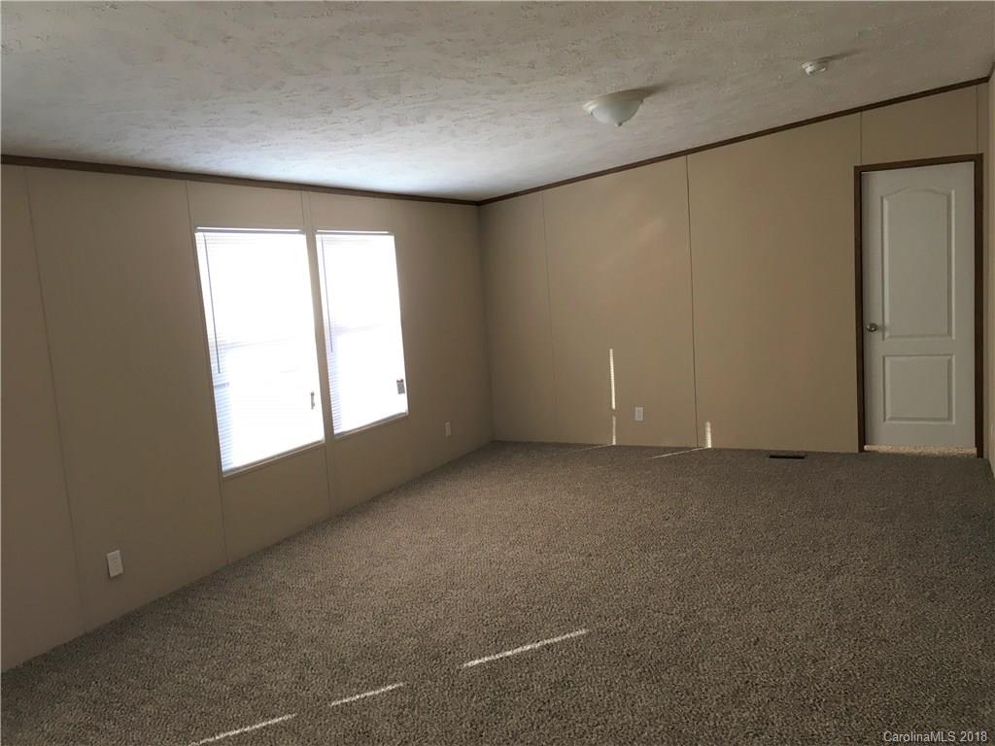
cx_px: 498
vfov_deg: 48.2
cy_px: 373
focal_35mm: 29
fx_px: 834
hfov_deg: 61.7
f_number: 2.2
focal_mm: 4.15
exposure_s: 1/30
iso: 50
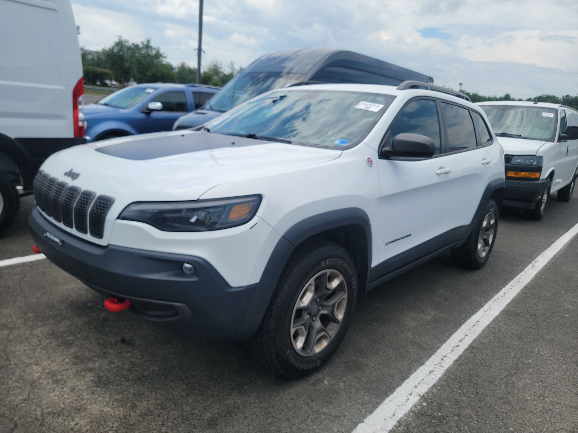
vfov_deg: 56.8
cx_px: 289
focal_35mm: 24
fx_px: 401
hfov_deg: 71.6
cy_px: 216
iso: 50
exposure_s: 1/1099
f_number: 1.8
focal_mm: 6.7
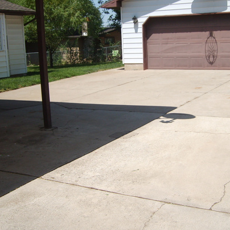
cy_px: 106
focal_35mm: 49
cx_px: 133
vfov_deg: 34.7
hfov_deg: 34.6
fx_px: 368
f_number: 7.1
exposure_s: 1/250
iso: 50
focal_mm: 5.8
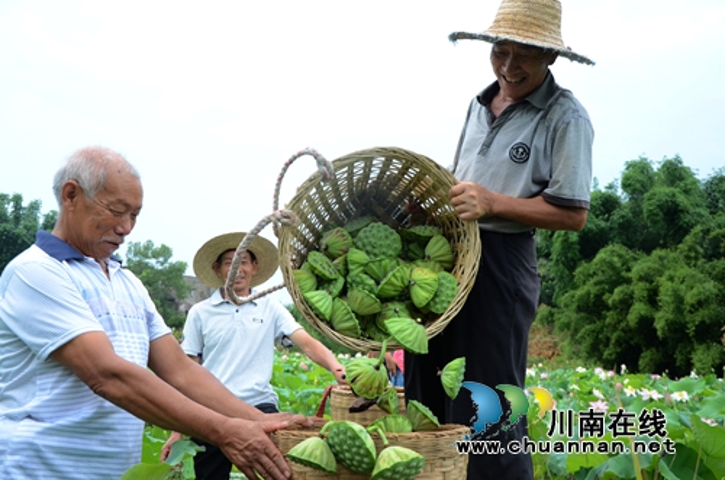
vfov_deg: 31.7
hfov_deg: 46.5
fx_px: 844
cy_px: 240
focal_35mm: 42
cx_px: 362
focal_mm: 28
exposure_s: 1/1600
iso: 1100
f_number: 4.5
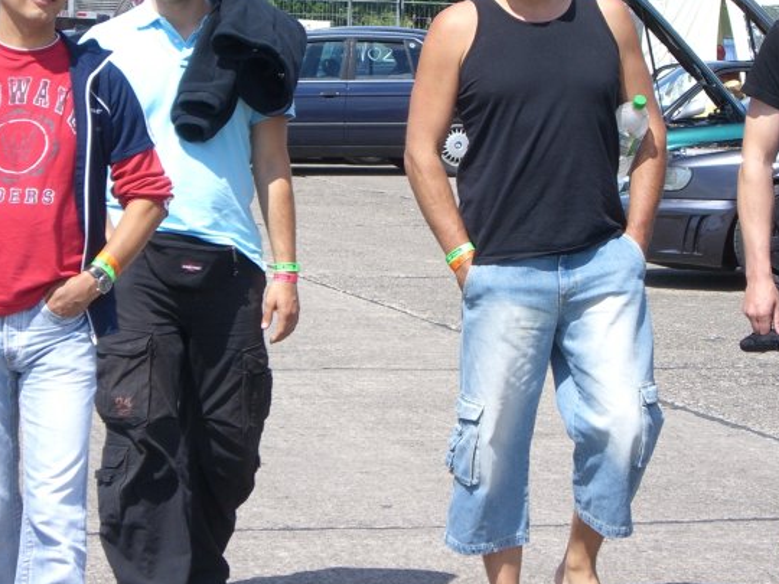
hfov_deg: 11.7
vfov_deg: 8.8
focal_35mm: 169
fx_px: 3803
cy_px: 167
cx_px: 446
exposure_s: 1/320
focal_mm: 18.6
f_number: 5.2
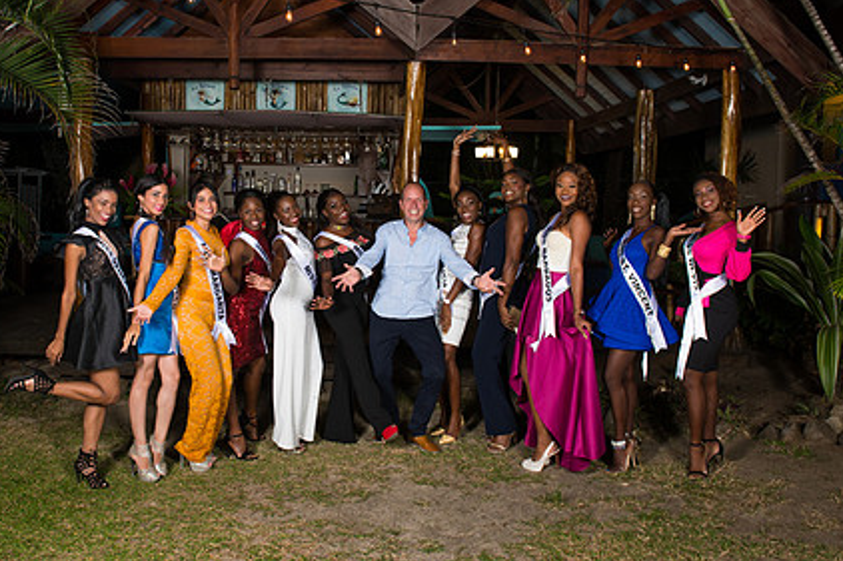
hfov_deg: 56.8
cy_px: 251
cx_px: 342
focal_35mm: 33
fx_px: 772
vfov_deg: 39.9
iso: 500
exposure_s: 1/80
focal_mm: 24
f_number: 5.6
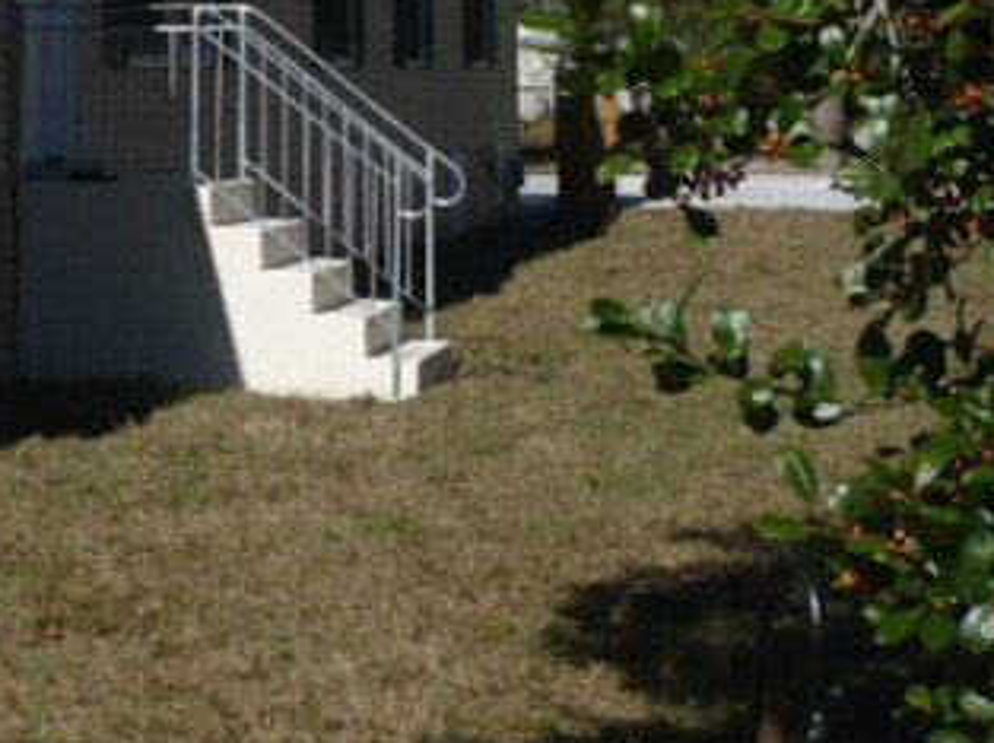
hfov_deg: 19.7
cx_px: -43
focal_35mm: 96
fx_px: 2753
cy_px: 76
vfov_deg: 15.2
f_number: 8
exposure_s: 1/400
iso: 100
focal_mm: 5.8
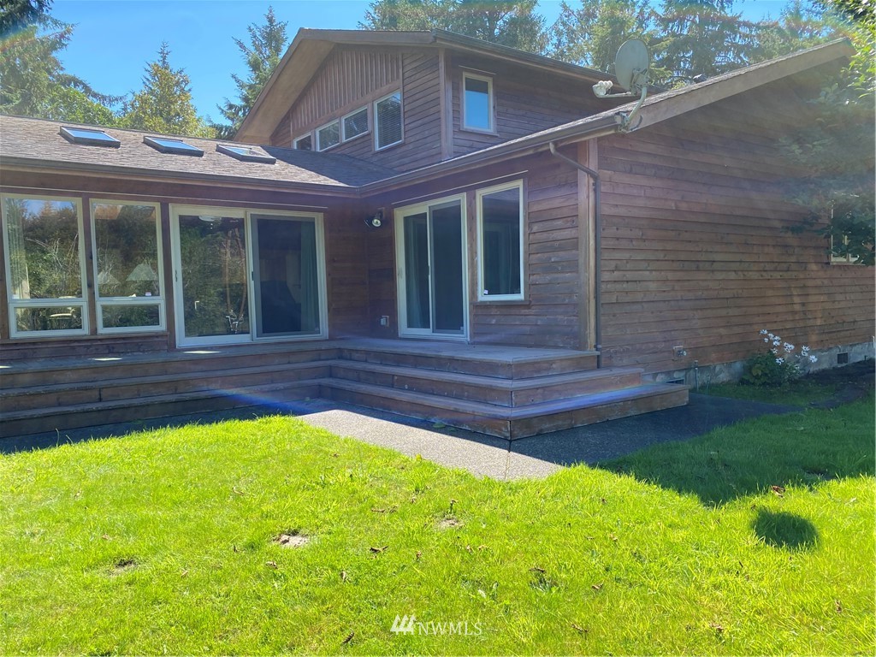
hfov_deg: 67.3
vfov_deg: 53.1
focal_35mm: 26
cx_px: 438
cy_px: 328
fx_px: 658
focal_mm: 4.25
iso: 32
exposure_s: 1/752
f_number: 1.8
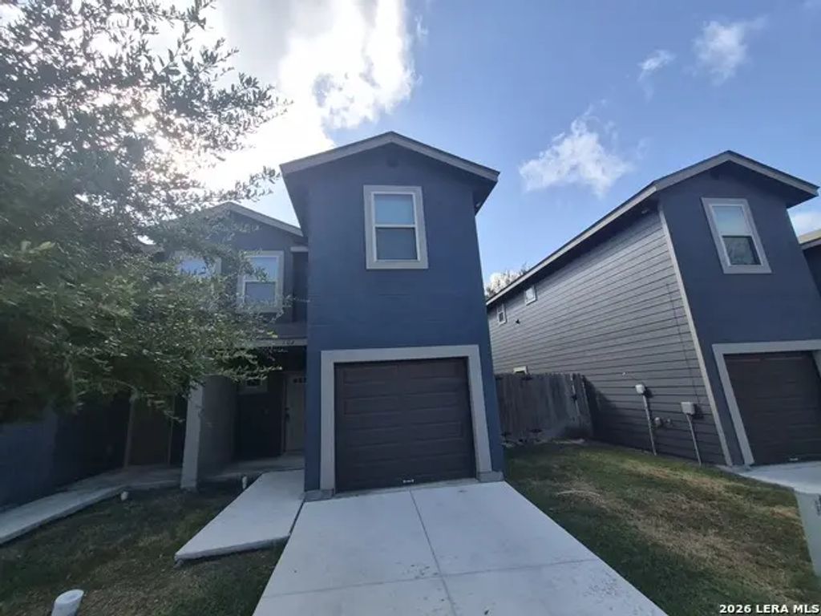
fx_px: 308
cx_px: 410
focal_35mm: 13
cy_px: 308
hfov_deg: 106.2
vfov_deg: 89.9
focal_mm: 1.74
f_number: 2.2
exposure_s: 1/1580
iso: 40
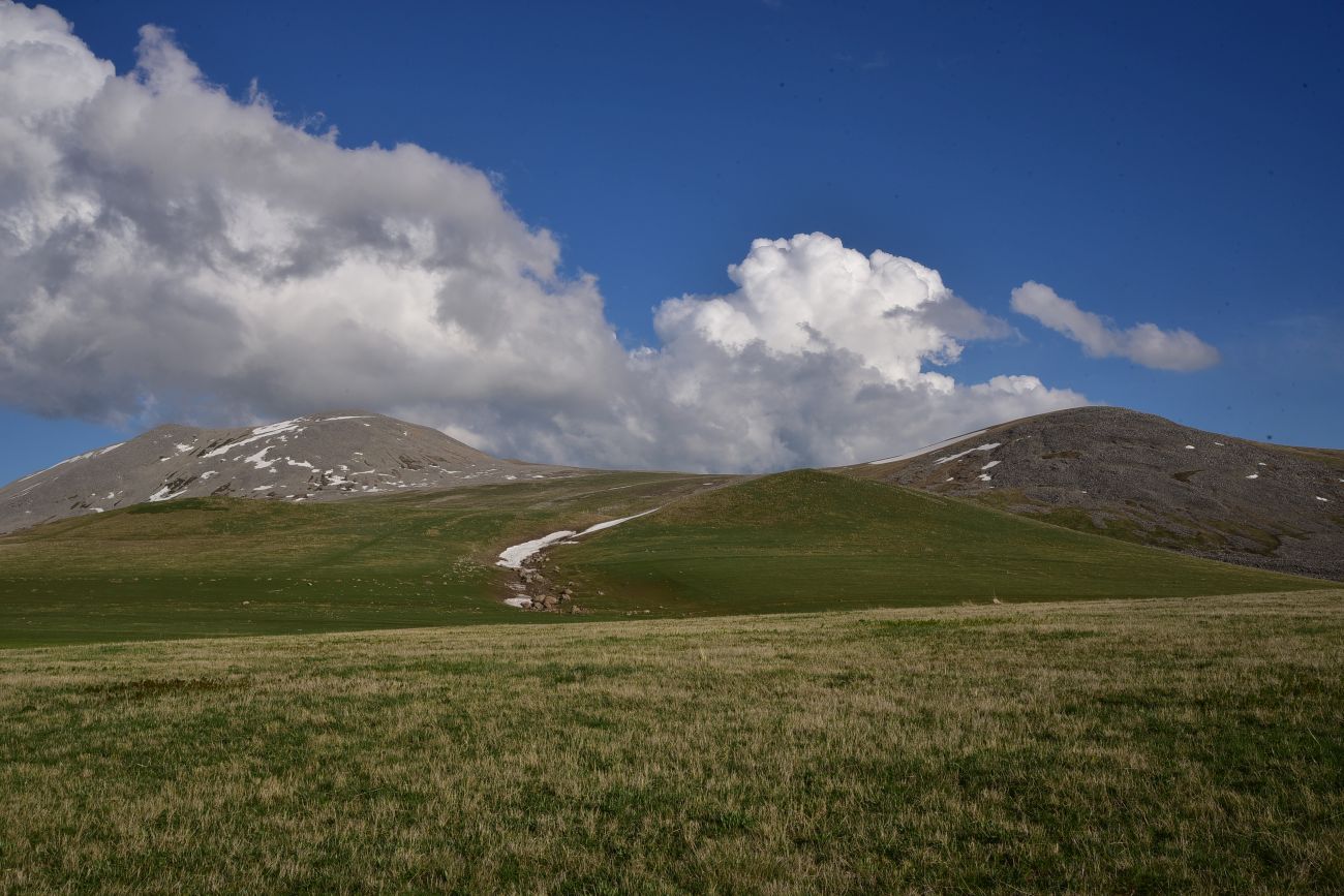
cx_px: 672
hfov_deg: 39.6
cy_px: 448
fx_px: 1867
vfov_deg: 27.0
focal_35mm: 50
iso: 160
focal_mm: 50
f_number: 20
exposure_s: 1/125
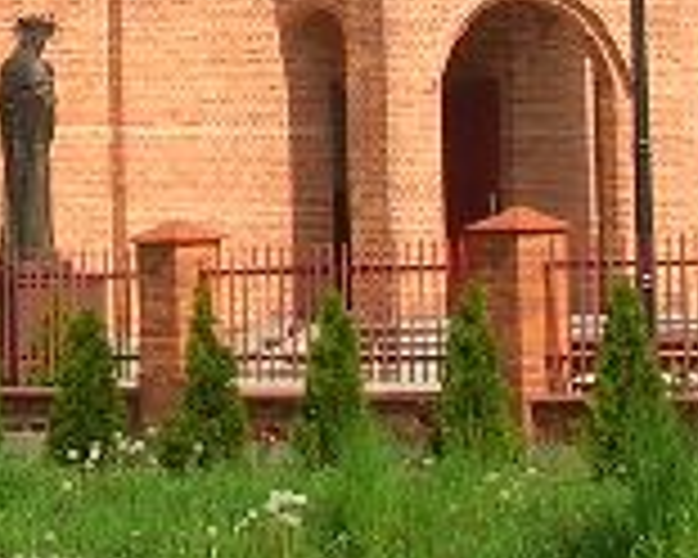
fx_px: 4772
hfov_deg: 8.3
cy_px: -279
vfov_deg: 6.6
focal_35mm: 231
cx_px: -90
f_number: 5.4
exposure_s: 1/271
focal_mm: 7.7
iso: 50
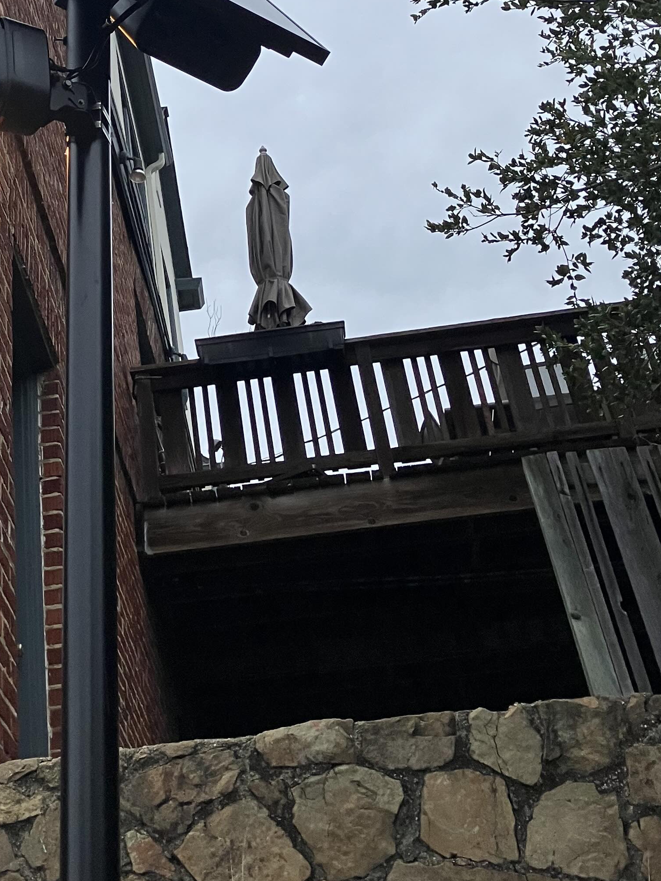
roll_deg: +4.1
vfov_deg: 33.1
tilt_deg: +42.2
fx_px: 1426
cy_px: 142
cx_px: 109
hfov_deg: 25.5
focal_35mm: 56
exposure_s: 1/60
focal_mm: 3.99
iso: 80
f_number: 1.8
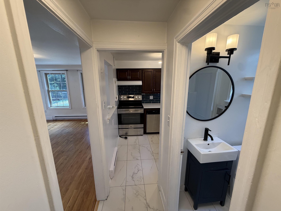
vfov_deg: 85.7
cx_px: 140
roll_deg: +0.7
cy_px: 106
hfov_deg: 102.1
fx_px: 114
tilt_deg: -11.4
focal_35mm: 14
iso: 160
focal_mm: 2.22
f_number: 2.2
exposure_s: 1/120
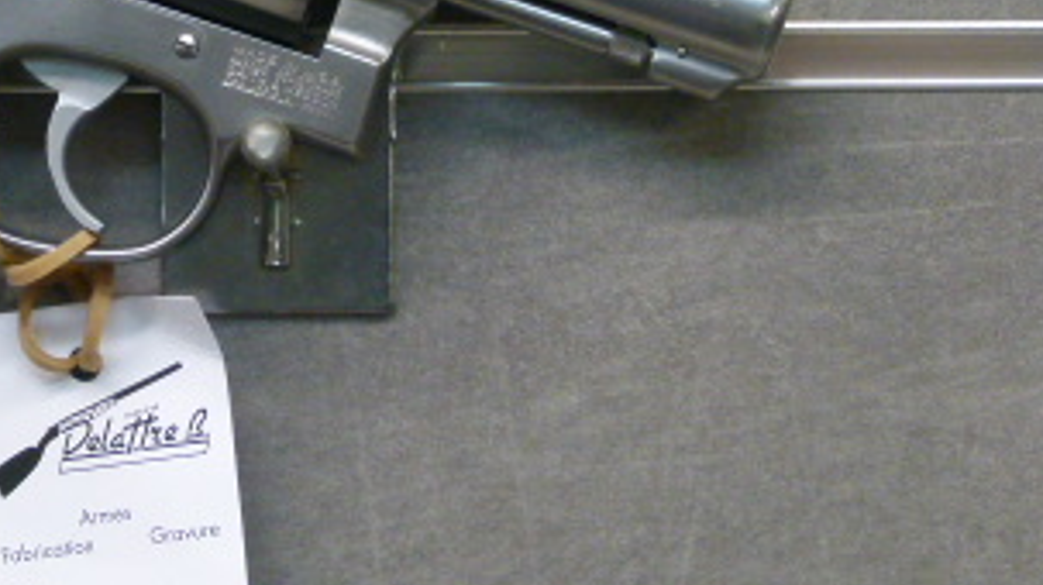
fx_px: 6689
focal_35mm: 242
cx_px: 124
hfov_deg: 8.9
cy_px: -21
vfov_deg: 5.0
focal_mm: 18.9
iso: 320
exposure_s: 1/60
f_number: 3.5
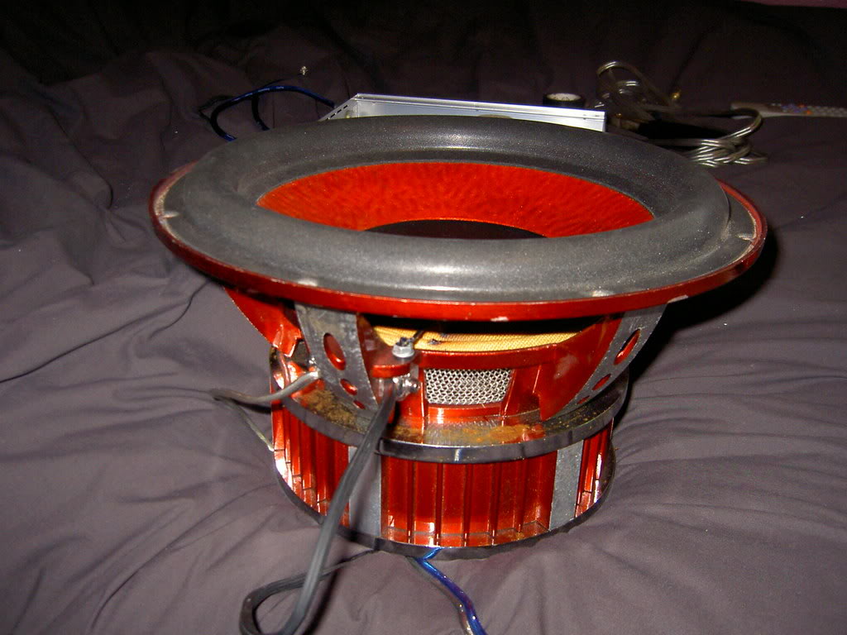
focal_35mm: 34
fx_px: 832
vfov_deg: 41.8
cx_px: 424
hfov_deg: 54.0
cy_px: 318
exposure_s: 1/60
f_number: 2.8
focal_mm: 5.6
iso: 200
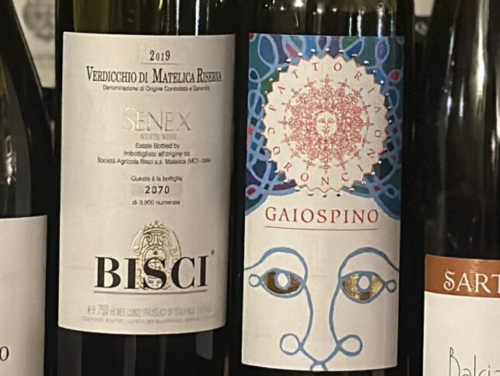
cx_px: 341
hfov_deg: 10.3
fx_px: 2760
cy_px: -26
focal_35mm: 191
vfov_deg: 7.7
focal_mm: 6.86
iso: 640
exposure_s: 1/25
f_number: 1.78
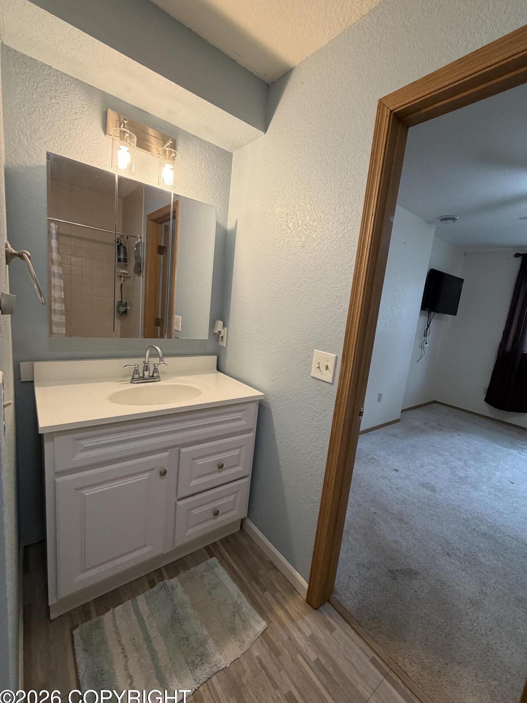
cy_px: 356
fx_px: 305
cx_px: 279
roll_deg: -6.9
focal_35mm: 15
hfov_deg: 81.7
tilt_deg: -9.8
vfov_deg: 98.2
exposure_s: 1/60
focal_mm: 2.22
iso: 200
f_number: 2.2
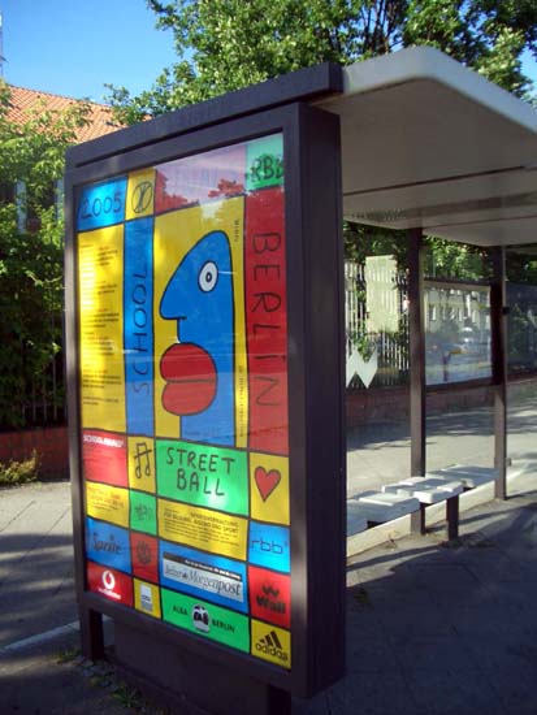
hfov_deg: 40.7
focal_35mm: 35
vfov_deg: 52.6
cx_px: 268
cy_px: 358
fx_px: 723
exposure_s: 1/400
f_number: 2.6
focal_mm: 5.8
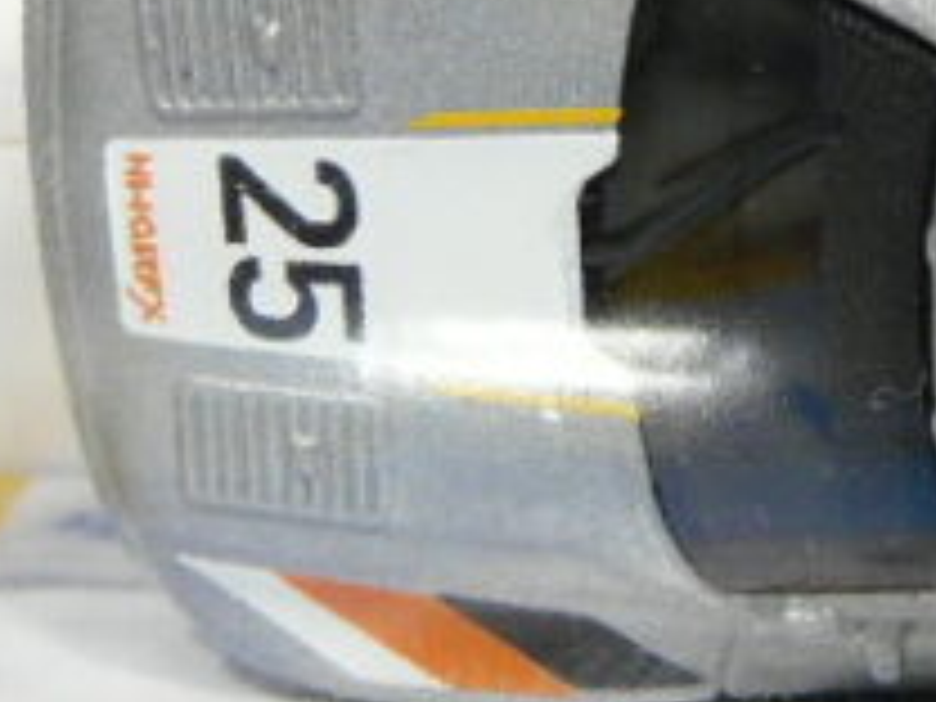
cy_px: 112
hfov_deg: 14.6
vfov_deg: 11.4
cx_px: 1184
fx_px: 3515
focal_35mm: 130
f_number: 2.8
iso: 100
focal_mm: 4.6
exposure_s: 1/40
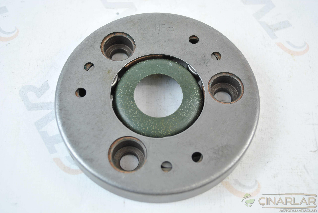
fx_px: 464
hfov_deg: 37.8
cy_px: 106
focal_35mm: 52
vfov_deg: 25.8
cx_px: 159
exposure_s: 1/25
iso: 200
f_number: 5
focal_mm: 35
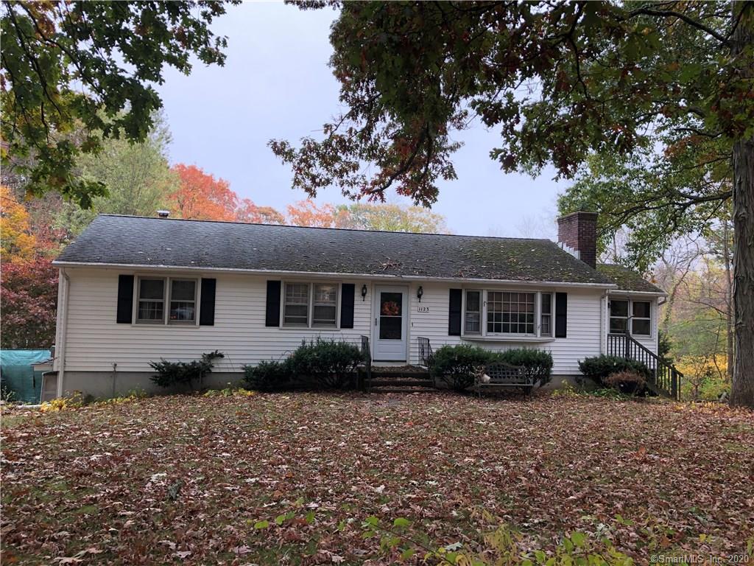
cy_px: 283
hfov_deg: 63.4
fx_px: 610
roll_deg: -0.5
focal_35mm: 28
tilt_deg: +2.9
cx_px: 377
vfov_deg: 49.7
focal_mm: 4
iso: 40
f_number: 1.8
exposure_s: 1/120
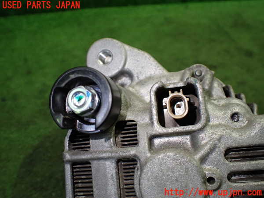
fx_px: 229
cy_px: 99
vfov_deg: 46.8
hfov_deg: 60.0
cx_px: 132
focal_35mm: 30
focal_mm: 5.4
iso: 320
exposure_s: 1/125
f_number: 2.3
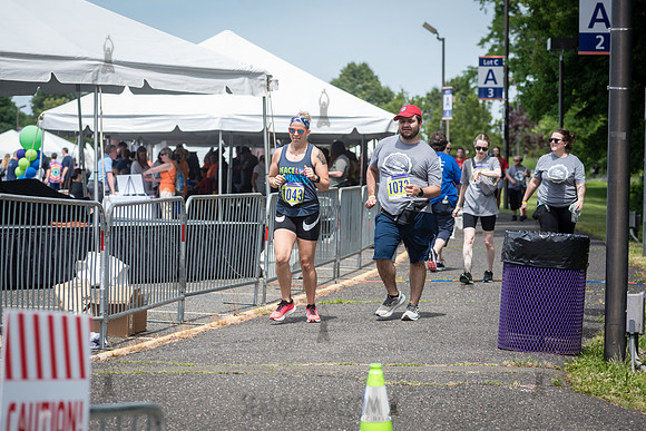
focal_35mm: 120
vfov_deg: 11.4
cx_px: 323
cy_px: 216
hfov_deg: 17.1
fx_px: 2154
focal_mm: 120
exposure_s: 1/1000
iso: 250
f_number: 4.5
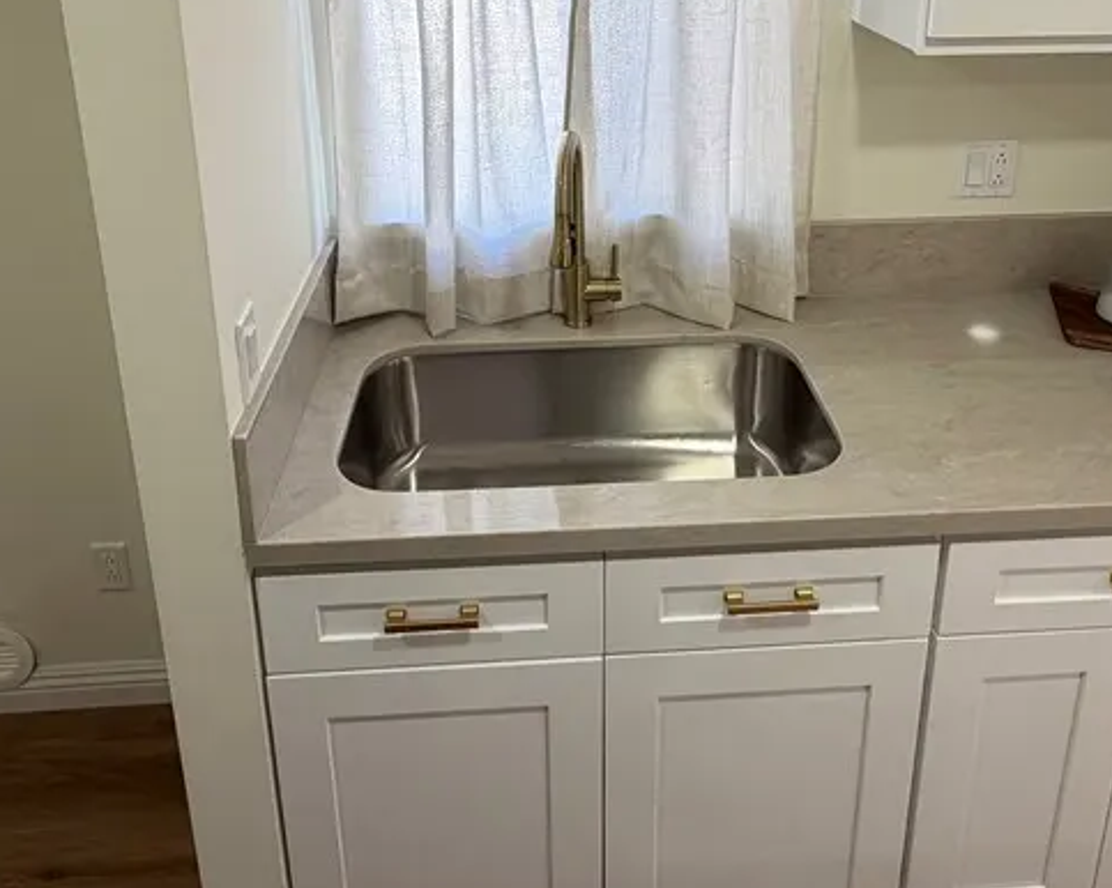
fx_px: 954
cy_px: 136
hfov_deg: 60.4
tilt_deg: -16.8
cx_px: 585
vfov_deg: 46.4
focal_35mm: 29
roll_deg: +1.6
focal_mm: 2.22
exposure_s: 1/121
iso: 160
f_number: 2.2
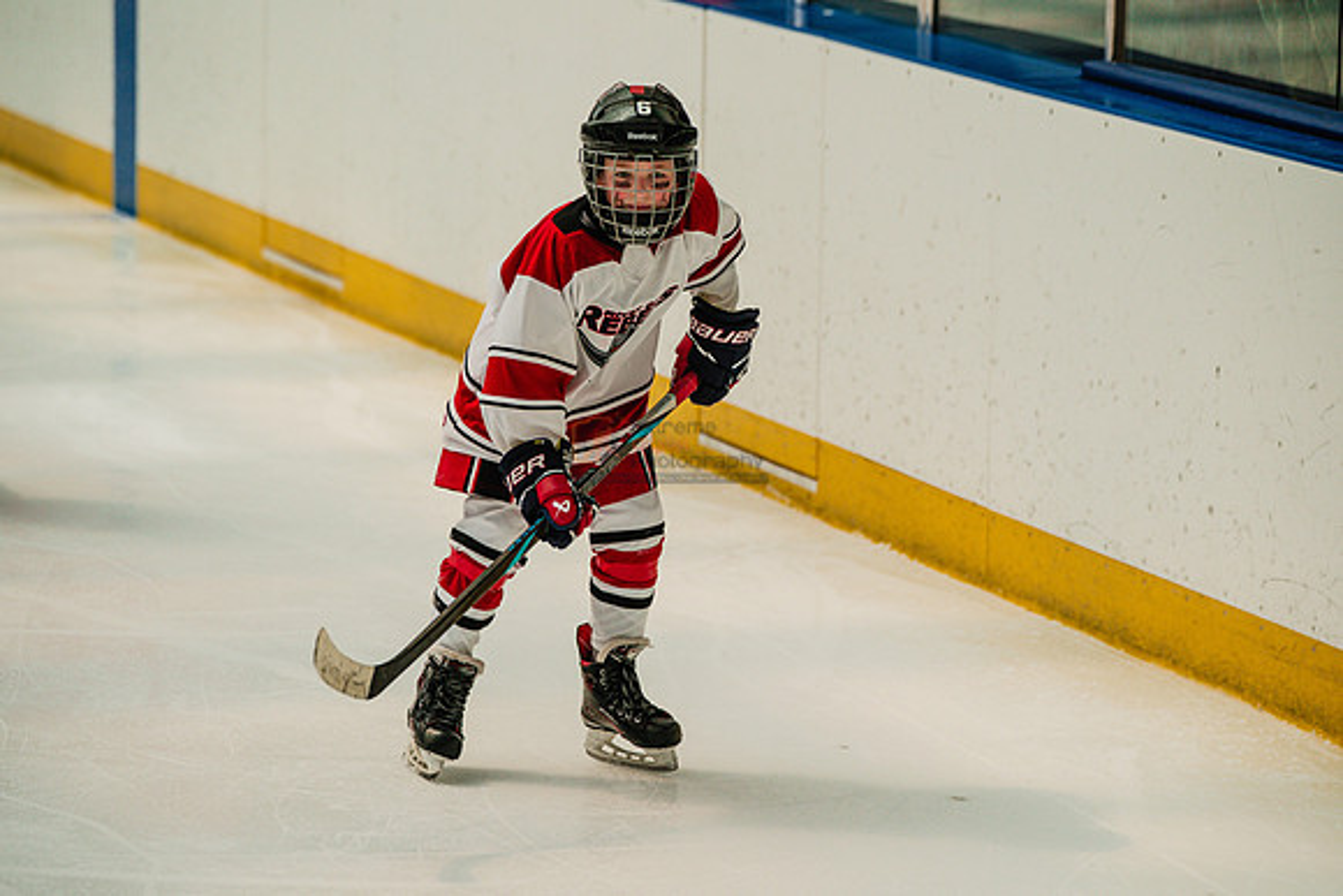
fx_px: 7798
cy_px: 448
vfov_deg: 6.6
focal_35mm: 209
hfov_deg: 9.8
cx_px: 672
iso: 1600
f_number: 4
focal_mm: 209
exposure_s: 1/3200
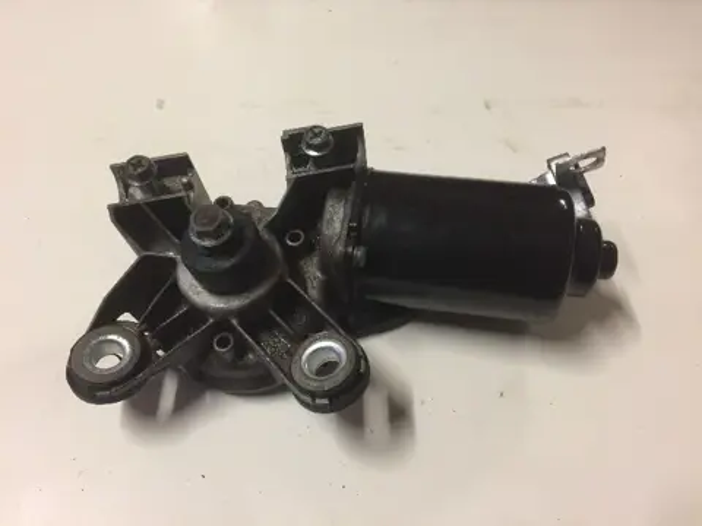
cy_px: 263
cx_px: 351
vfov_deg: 48.2
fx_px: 588
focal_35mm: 29
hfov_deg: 61.7
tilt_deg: -52.9
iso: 250
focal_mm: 4.15
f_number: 2.2
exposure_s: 1/25
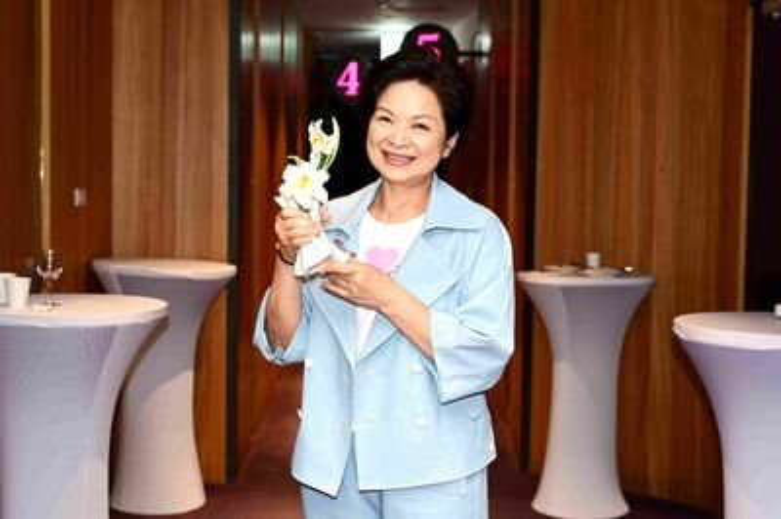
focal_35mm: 50
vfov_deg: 26.9
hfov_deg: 39.6
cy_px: 260
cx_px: 390
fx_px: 1084
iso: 900
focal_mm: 50
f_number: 5.6
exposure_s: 1/60
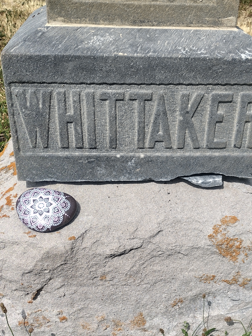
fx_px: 476
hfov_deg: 29.6
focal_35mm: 49
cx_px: 151
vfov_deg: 38.7
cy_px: 211
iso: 100
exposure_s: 1/1854
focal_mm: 4.71
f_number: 1.7
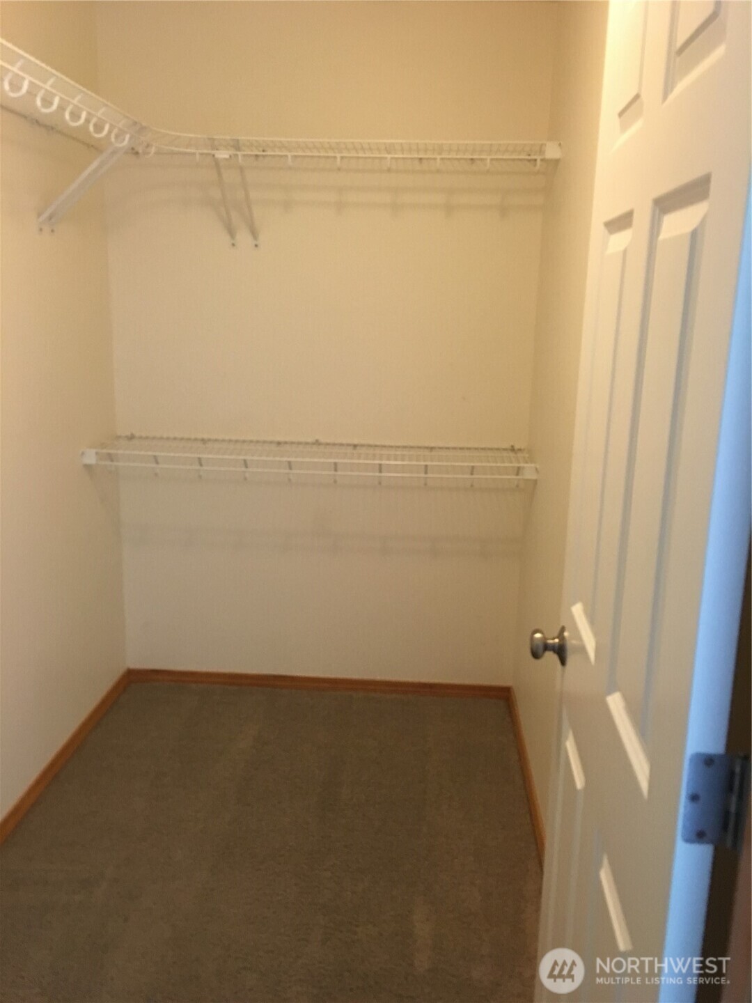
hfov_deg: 48.2
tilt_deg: -11.1
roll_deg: -1.2
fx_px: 840
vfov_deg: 61.7
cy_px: 502
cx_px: 376
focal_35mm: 29
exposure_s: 1/8
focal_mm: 4.15
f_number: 2.2
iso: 80
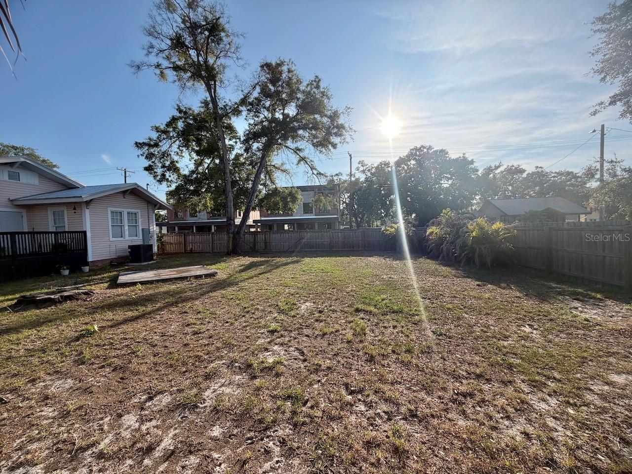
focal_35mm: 14
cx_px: 316
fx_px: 256
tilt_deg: -0.6
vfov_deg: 85.7
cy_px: 237
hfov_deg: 102.1
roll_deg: +1.3
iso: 32
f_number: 2.2
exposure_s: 1/1189
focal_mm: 2.22
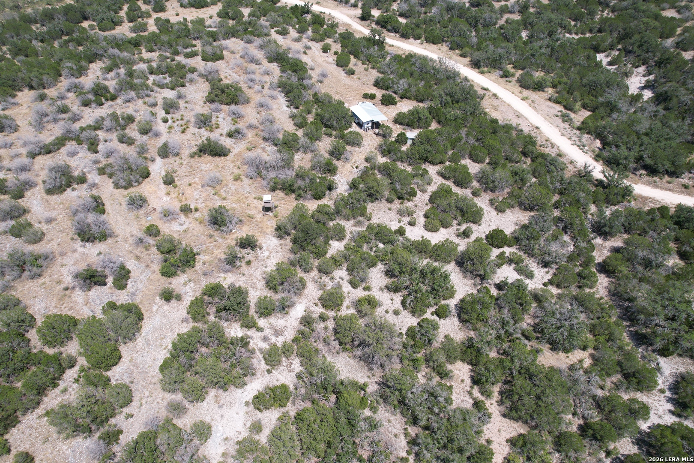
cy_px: 232
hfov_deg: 78.6
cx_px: 347
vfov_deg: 57.2
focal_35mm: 22
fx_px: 424
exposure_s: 1/1600
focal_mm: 8.38
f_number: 2.8
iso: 120
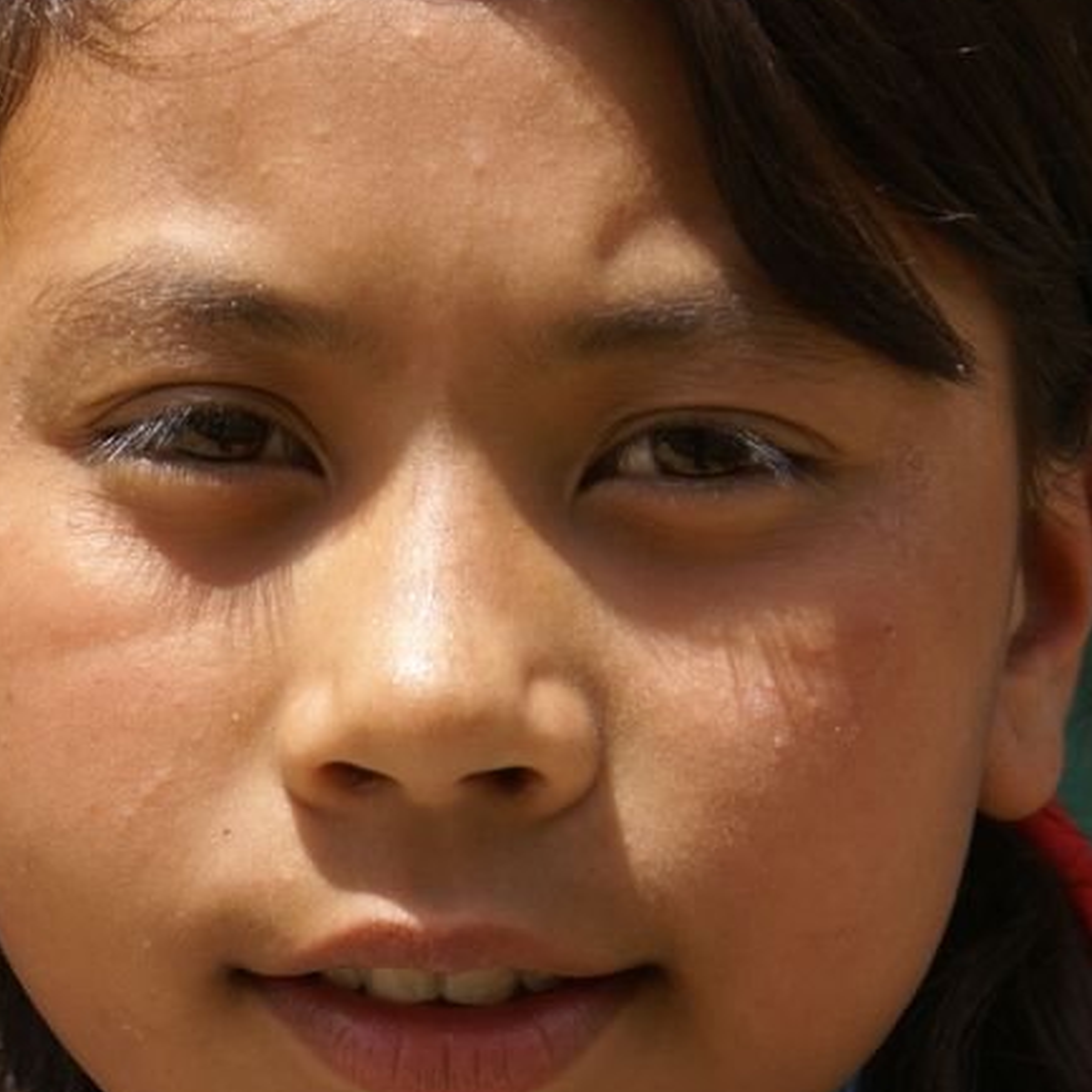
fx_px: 7531
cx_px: 211
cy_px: 703
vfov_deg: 8.3
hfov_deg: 8.3
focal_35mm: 211
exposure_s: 1/125
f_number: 8
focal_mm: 70
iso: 100
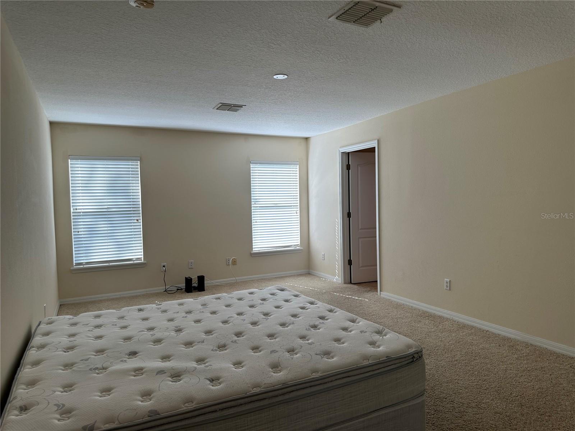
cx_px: 288
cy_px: 216
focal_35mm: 24
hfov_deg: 71.6
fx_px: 399
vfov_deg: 56.8
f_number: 1.78
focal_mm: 6.86
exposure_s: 1/192
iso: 64
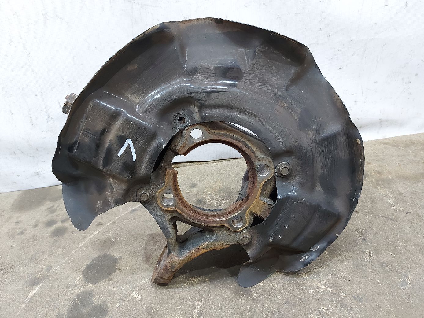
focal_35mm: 24
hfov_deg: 71.6
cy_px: 159
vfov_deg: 56.8
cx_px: 212
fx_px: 294
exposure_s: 1/33
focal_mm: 5.23
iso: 250
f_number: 1.8
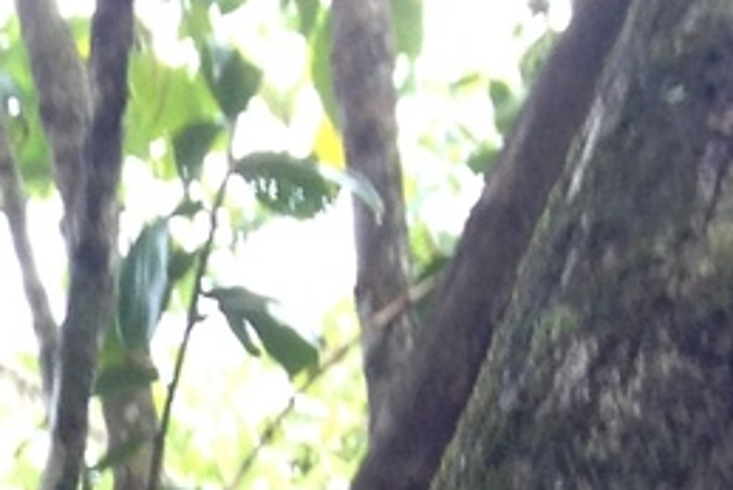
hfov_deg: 8.8
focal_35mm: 225
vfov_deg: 5.3
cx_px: -597
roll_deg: +1.0
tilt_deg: -25.3
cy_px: 2099
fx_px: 4584
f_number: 2.4
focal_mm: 4.28
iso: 50
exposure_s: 1/24
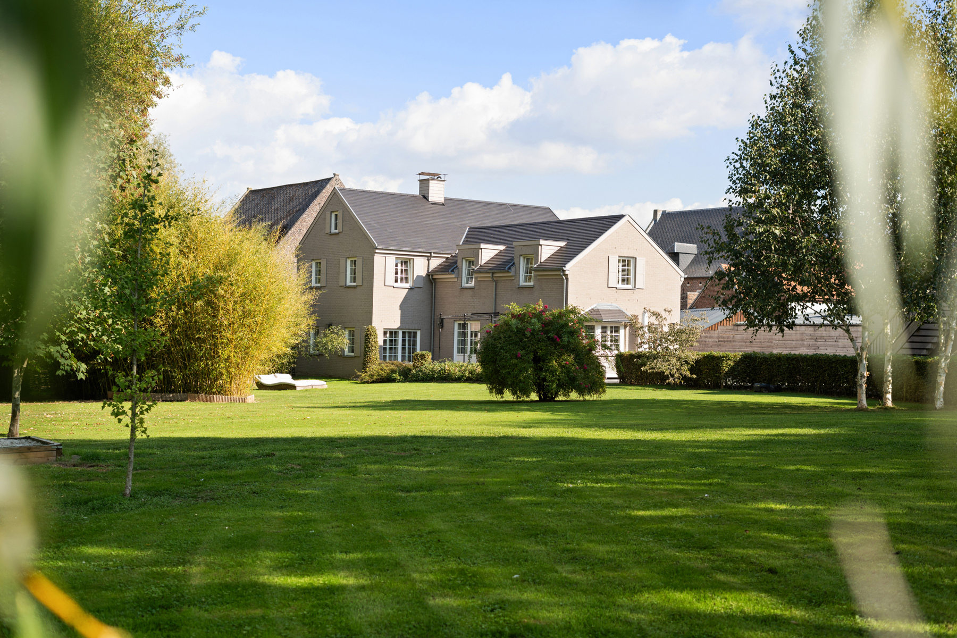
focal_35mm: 50
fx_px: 1329
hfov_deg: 39.6
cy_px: 319
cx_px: 478
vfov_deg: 27.0
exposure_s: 1/400
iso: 80
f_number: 4
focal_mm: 50
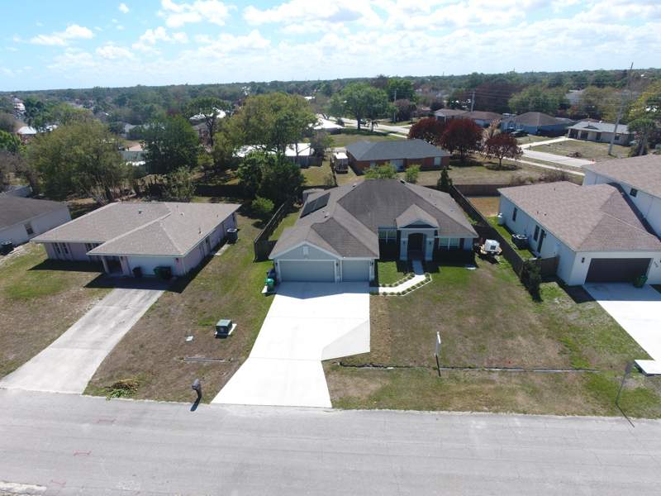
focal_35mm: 20
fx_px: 382
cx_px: 330
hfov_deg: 81.7
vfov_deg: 66.0
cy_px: 248
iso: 100
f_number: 2.8
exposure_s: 1/760
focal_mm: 3.61
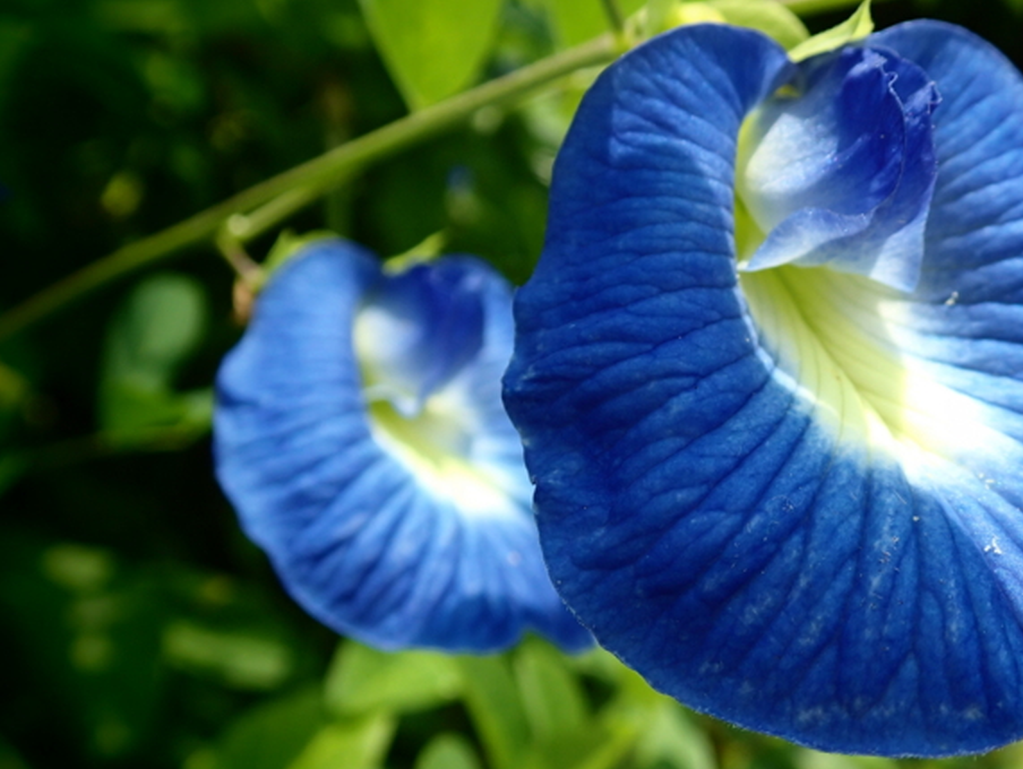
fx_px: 1242
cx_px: 695
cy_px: 385
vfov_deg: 34.4
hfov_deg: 44.0
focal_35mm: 42
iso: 100
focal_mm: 5.5
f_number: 3.2
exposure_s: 1/800
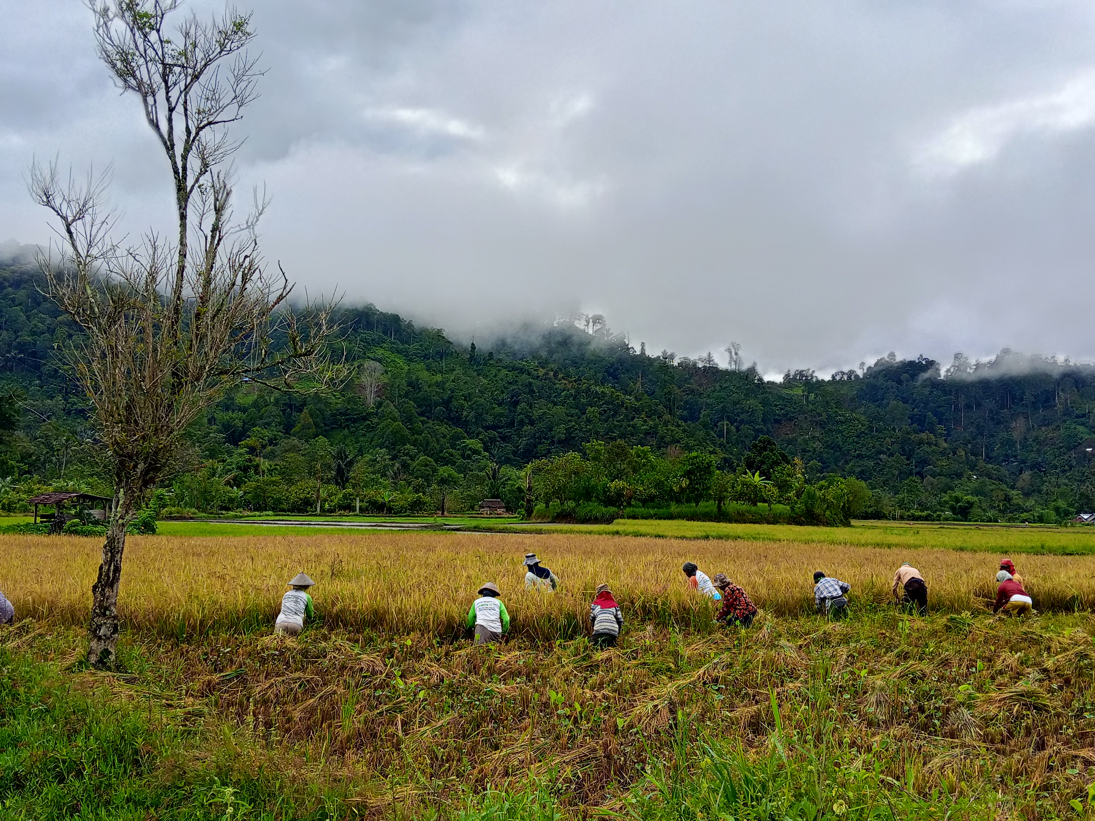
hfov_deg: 51.4
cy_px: 410
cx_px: 548
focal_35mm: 36
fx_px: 1139
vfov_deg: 39.7
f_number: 1.8
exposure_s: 1/499
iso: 50
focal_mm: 3.98
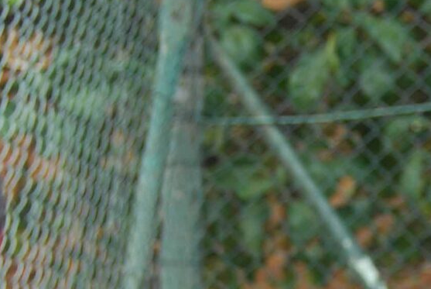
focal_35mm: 207
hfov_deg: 9.8
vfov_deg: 6.5
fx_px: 2481
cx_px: 439
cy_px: 470
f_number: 4.2
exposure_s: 1/100
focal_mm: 30
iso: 200
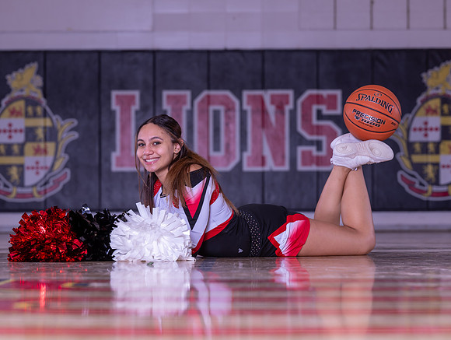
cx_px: 209
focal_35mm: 134
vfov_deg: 11.1
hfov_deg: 14.7
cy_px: 201
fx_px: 1743
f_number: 4
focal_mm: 90
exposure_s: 1/125
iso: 80
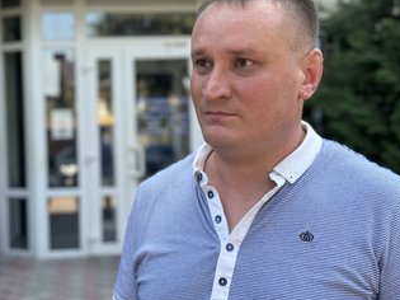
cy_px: 139
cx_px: 151
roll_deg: +1.8
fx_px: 705
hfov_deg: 31.6
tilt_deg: -0.8
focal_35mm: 61
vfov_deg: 24.0
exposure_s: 1/627
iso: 64
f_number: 1.78
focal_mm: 6.76
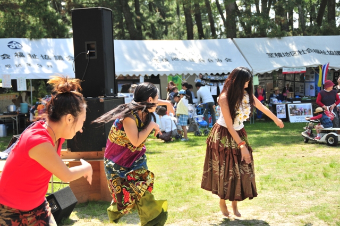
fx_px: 778
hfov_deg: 24.6
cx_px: 170
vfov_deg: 16.5
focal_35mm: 82
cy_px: 113
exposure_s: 1/200
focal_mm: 55
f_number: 4.8
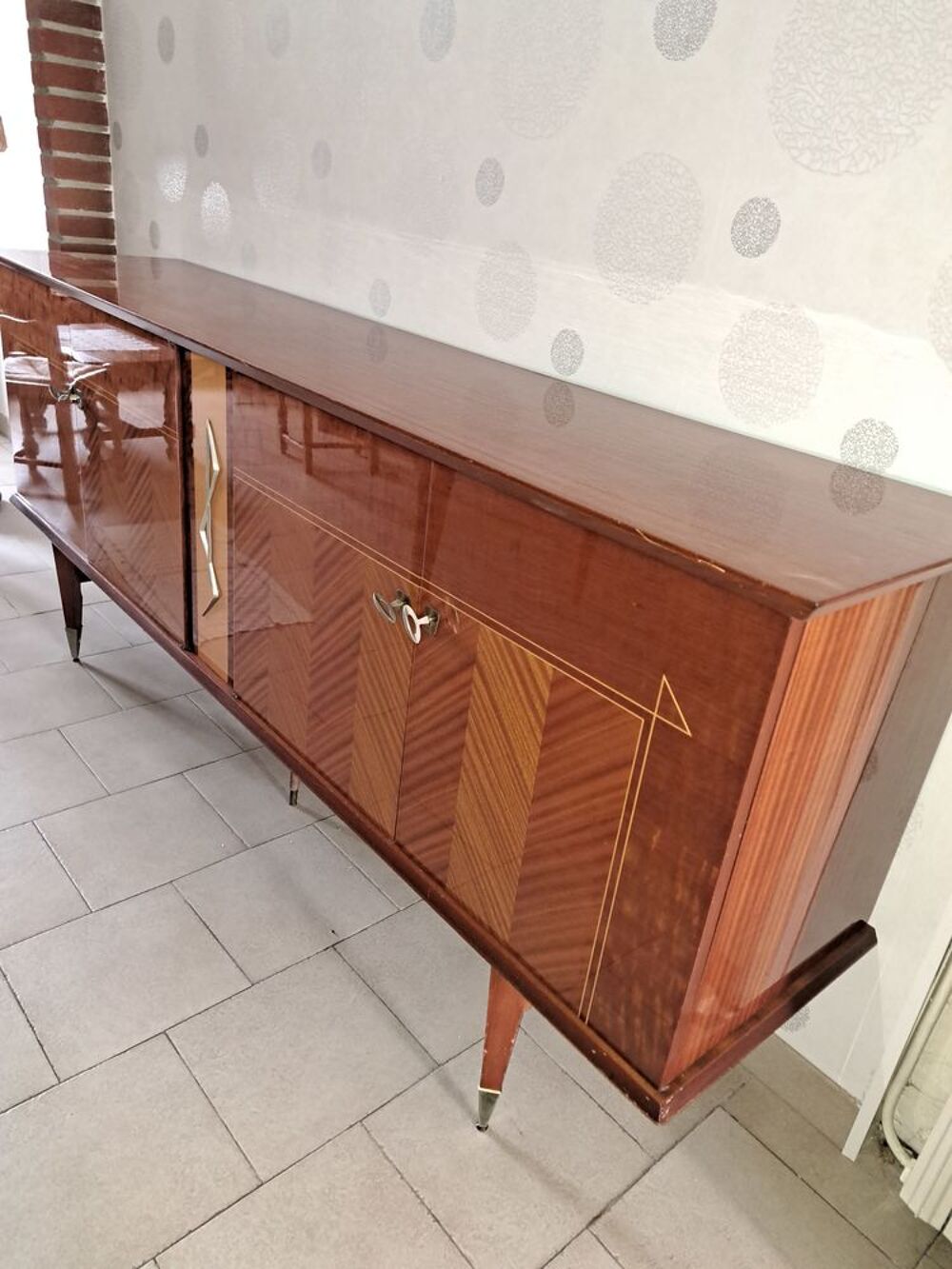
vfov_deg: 71.6
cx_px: 476
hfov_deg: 56.8
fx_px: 880
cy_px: 634
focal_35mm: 24
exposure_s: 1/25
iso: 500
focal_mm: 5.23
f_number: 1.8
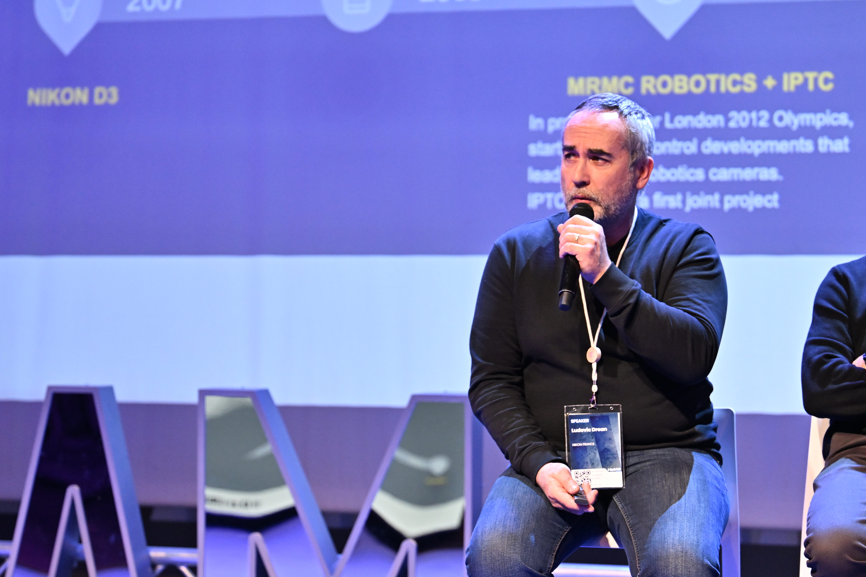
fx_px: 2670
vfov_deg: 12.3
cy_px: 348
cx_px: 422
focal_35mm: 111
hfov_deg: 18.4
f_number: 2.8
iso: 1600
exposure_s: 1/200
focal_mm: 70
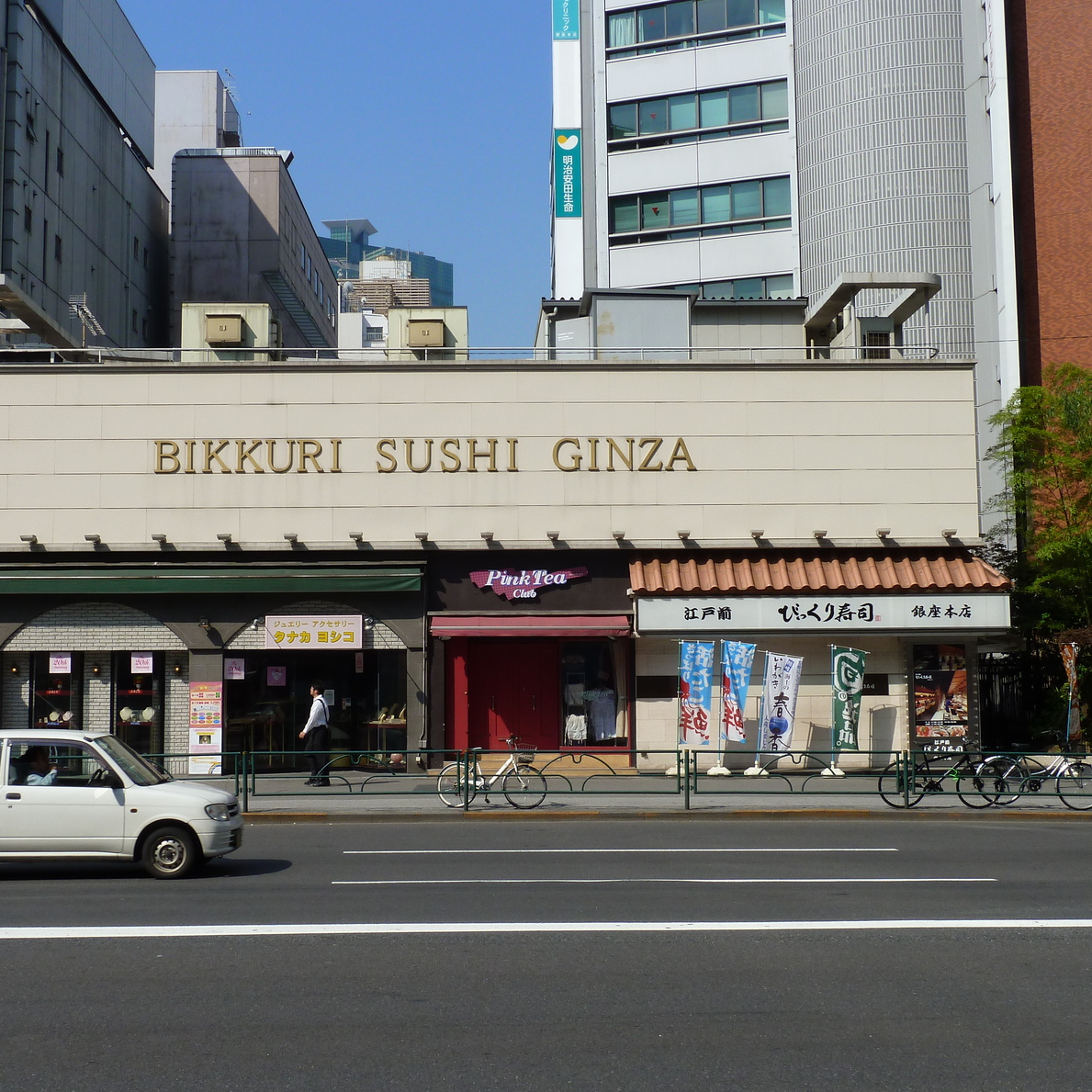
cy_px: 547
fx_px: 1570
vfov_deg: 38.3
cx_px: 509
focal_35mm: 44
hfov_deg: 38.3
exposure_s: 1/500
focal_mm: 6.1
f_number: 5
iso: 80
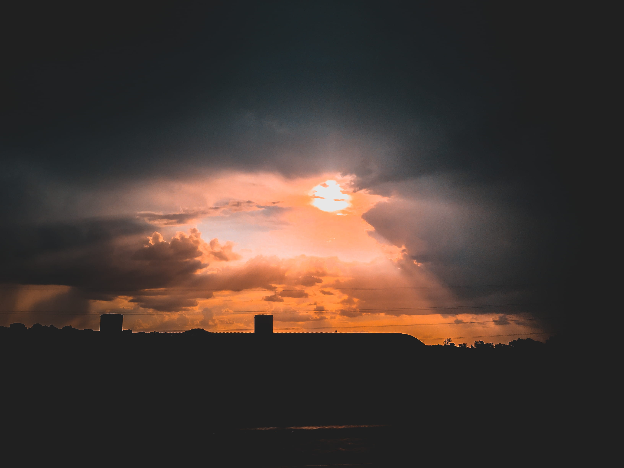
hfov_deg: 61.7
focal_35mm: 29
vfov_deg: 48.2
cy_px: 234
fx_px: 523
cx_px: 312
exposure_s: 1/1068
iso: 32
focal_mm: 4.15
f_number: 2.2
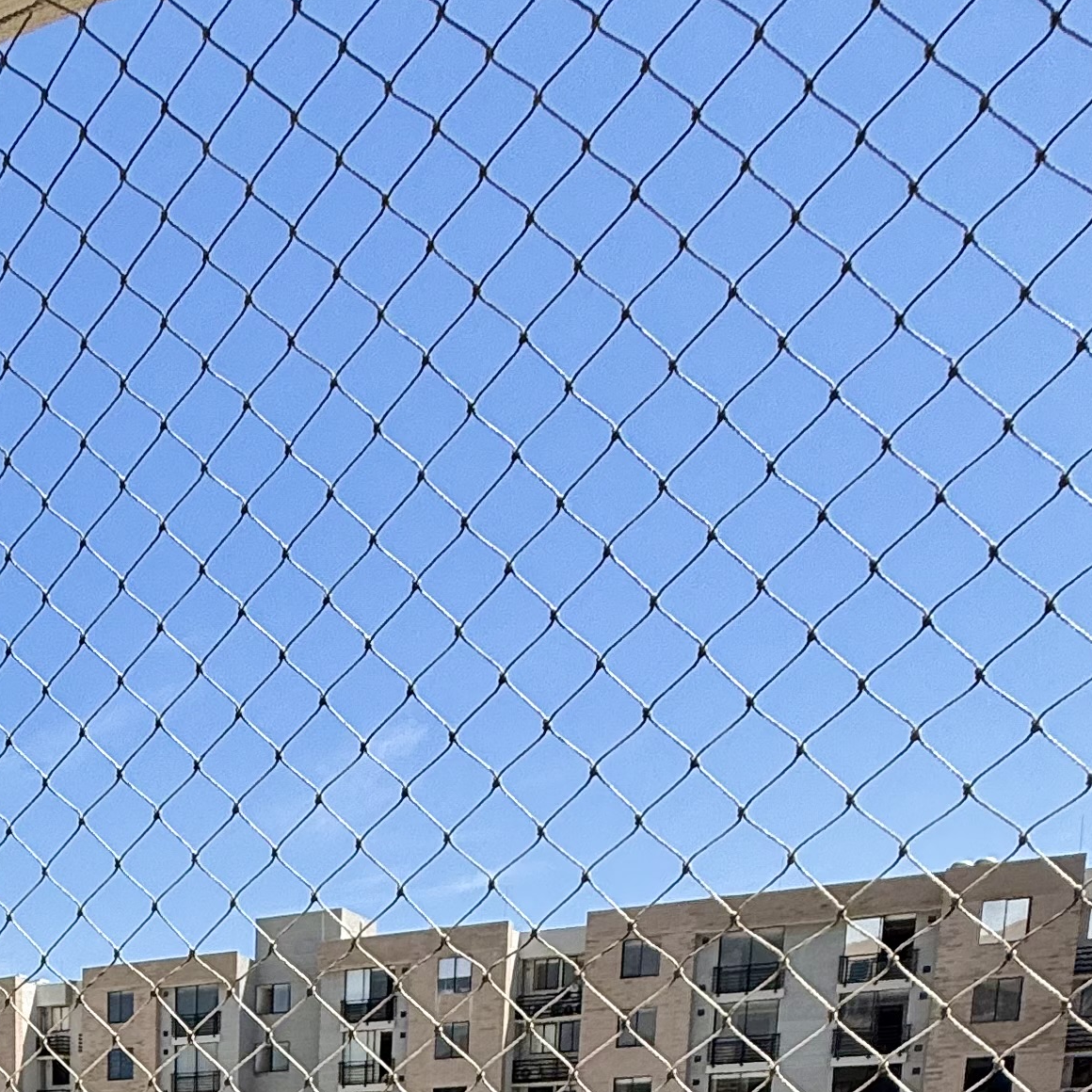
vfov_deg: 29.4
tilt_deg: -10.9
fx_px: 1535
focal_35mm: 43
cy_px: 1503
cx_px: -33
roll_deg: +0.9
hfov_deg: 35.0
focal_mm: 2.22
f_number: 2.2
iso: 50
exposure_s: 1/2717
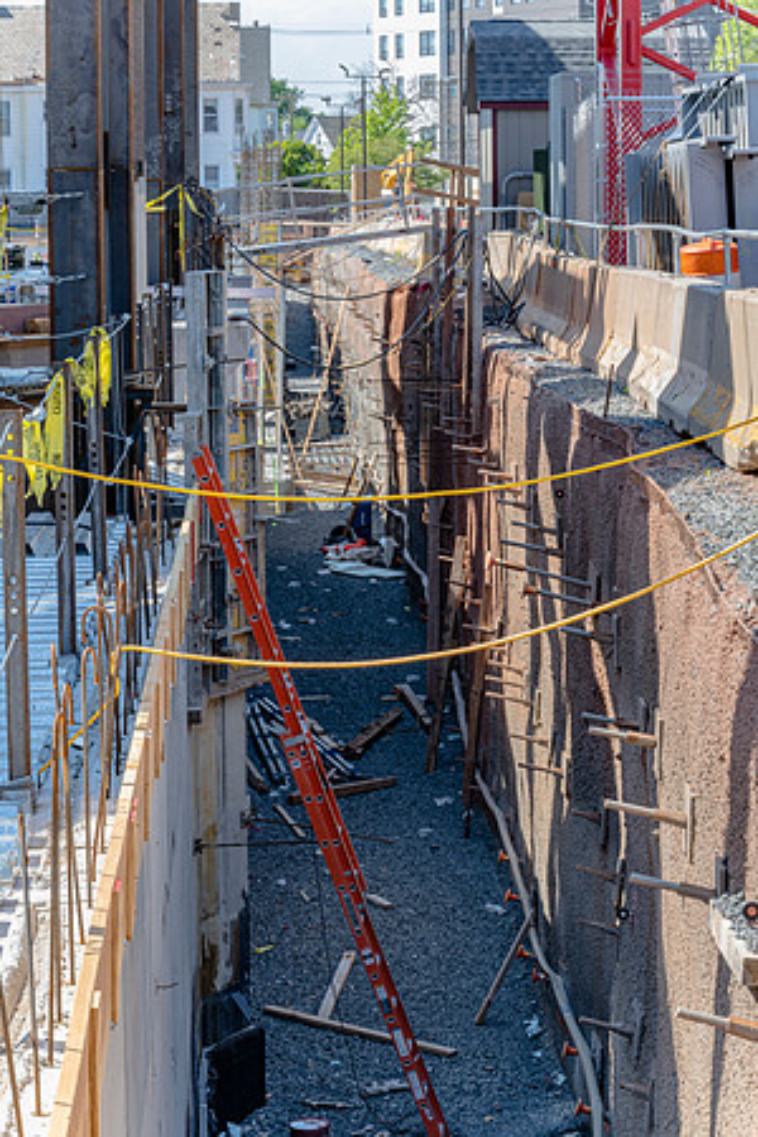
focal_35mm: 105
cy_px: 568
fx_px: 3316
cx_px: 379
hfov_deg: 13.0
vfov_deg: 19.5
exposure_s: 1/15
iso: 64
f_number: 16
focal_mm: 105
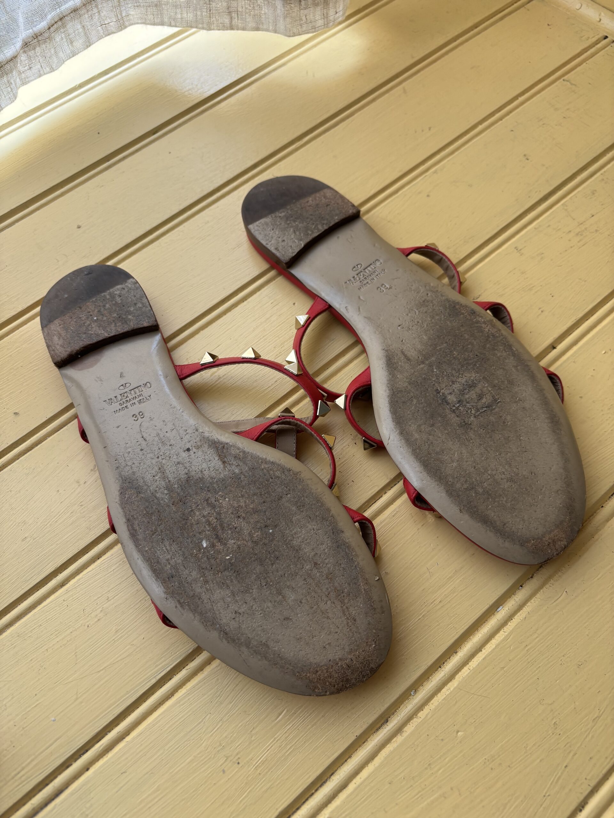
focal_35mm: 26
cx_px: 307
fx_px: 615
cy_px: 409
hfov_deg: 53.1
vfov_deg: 67.3
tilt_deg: -64.1
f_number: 1.6
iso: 80
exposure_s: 1/121
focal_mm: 5.96
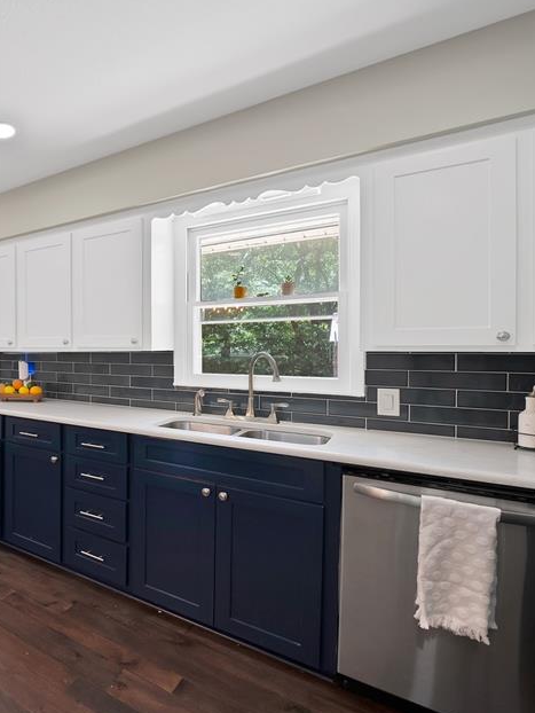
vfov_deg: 84.6
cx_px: 29
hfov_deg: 56.5
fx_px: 391
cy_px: 350
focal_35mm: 19
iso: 640
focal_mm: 12
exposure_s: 1/5
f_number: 9
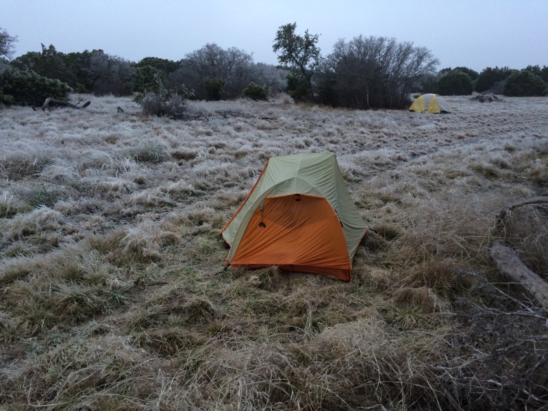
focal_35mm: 29
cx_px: 274
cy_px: 206
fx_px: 459
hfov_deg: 61.7
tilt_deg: -14.5
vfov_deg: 48.2
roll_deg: +3.2
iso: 80
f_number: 2.2
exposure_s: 1/30
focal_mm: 4.15
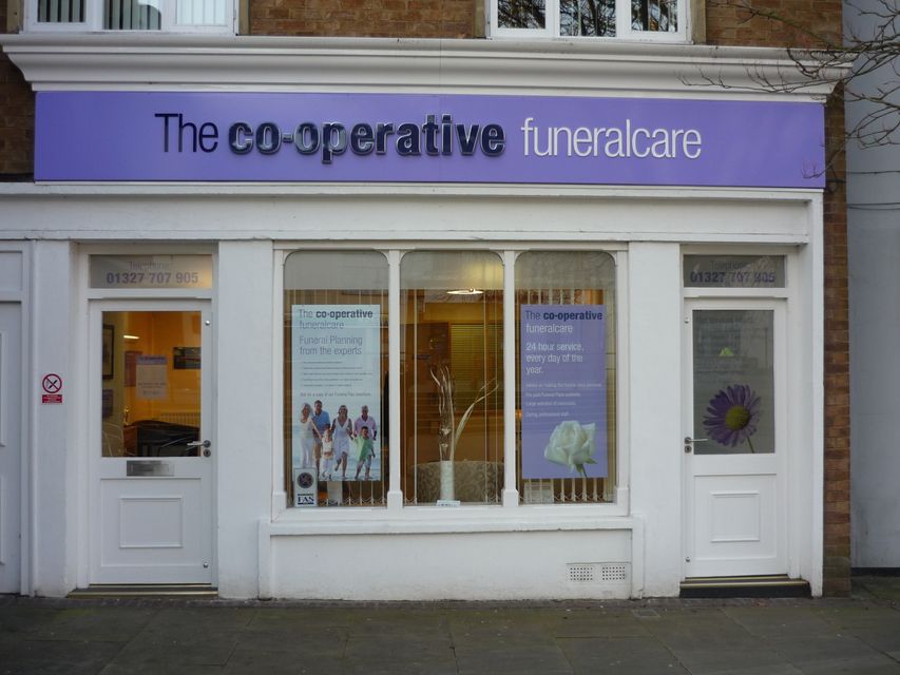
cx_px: 450
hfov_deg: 55.3
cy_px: 338
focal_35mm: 33
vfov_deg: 43.0
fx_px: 858
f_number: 2.8
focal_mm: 5.5
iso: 100
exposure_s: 1/100
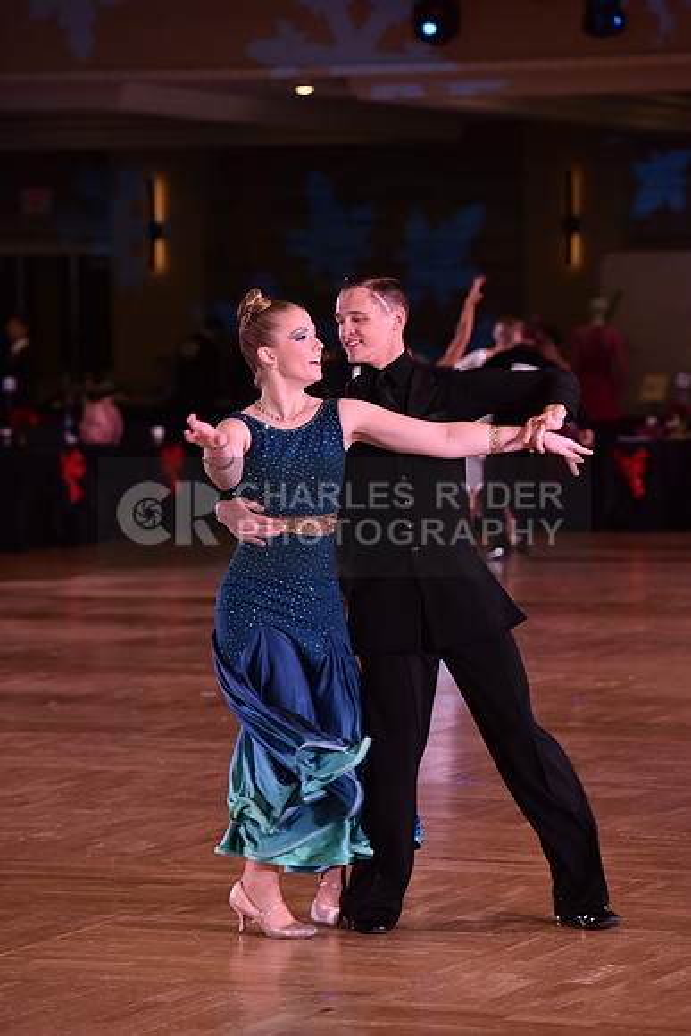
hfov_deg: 8.9
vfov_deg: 13.2
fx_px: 4460
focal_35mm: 155
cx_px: 346
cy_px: 518
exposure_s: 1/250
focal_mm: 155
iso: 1250
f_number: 4
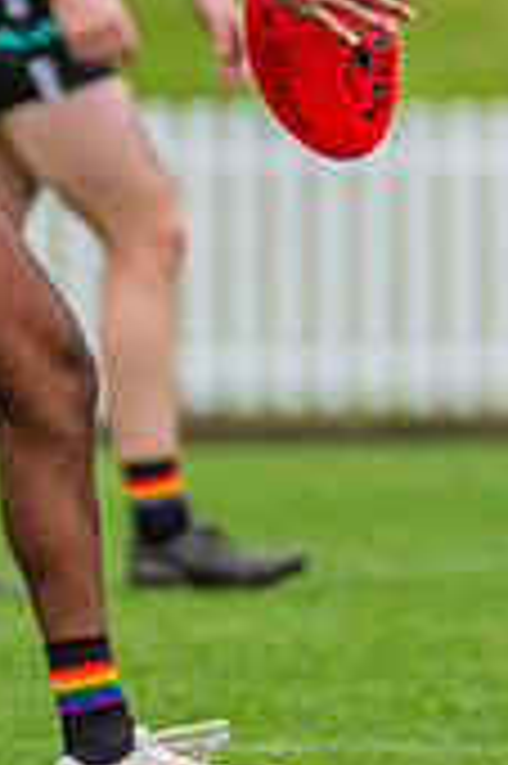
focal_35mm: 2173
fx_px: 46086
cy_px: -43
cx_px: 23
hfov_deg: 0.6
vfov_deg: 1.0
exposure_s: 1/1000
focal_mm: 360
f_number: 5
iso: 800
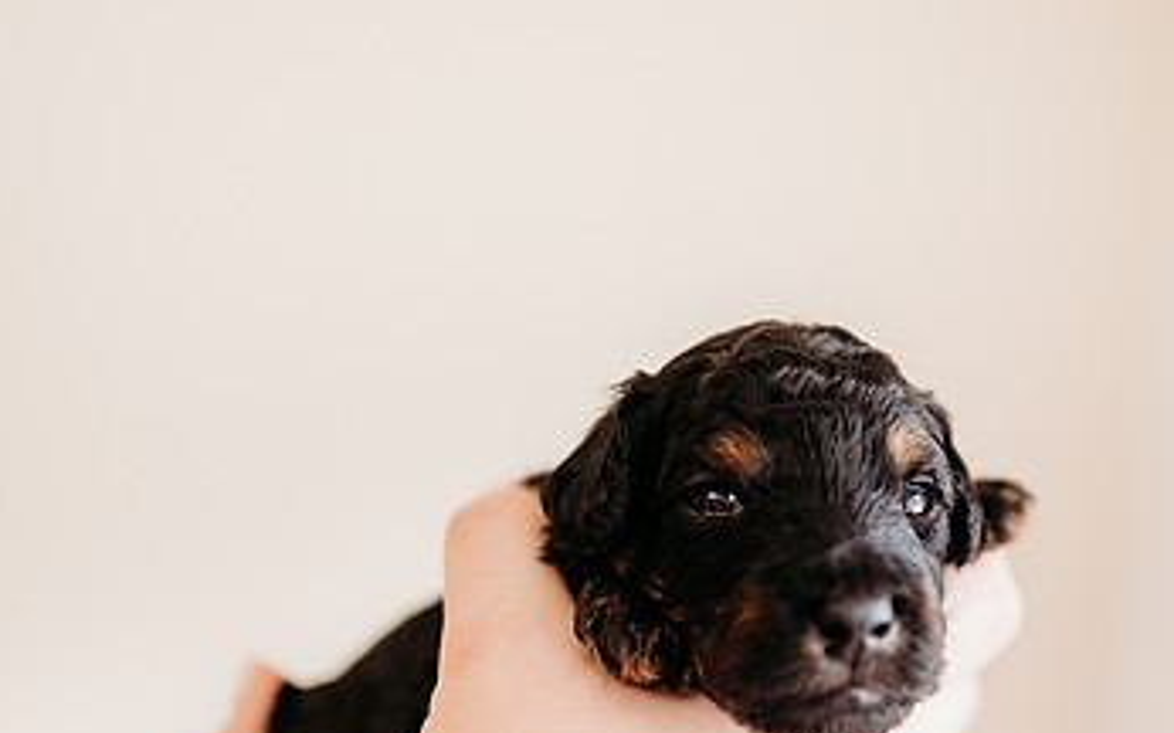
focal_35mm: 41
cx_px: 804
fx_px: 1311
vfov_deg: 30.6
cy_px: 572
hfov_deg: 47.3
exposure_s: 1/125
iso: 200
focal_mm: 24
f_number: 2.2
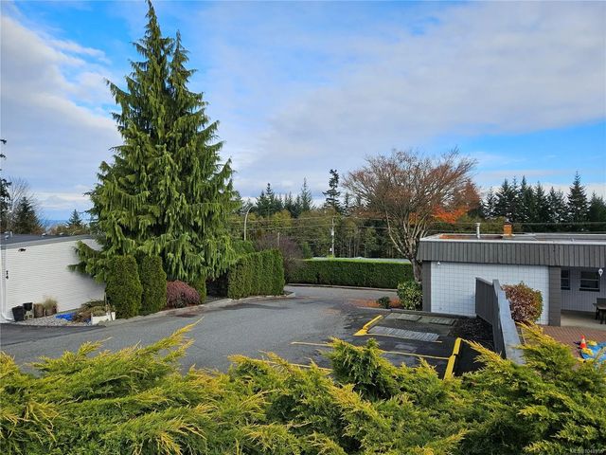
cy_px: 228
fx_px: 403
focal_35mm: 23
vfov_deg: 58.9
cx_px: 303
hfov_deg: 73.9
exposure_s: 1/1013
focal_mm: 5.4
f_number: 1.8
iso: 25
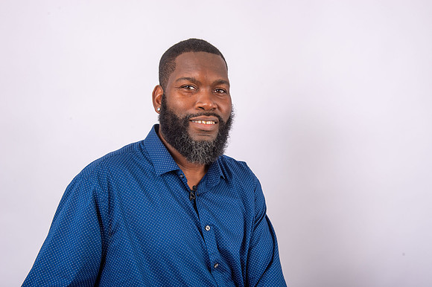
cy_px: 144
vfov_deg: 31.9
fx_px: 504
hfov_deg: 46.4
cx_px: 216
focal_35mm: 42
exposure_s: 1/250
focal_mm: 42
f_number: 9
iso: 125
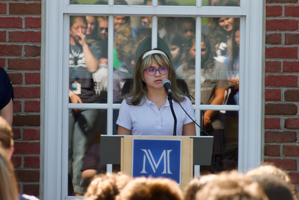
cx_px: 150
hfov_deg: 6.9
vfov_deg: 4.6
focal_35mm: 300
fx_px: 2492
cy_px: 100
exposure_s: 1/250
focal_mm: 110.13
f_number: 4
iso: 125
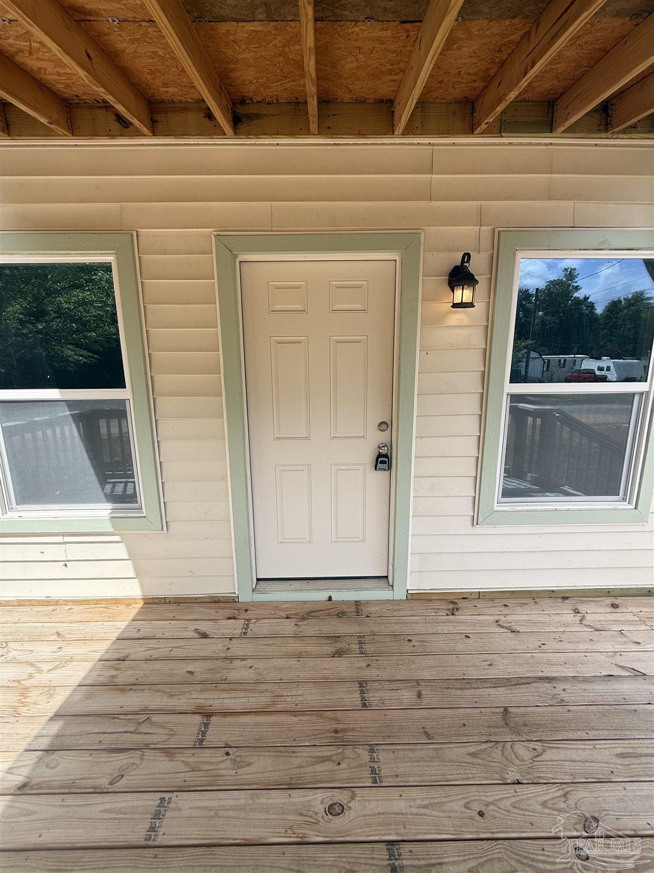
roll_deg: -0.4
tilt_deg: -9.9
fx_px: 353
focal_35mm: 14
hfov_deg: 85.7
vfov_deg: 102.1
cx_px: 327
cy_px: 436
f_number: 2.2
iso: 50
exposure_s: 1/1017
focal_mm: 2.22
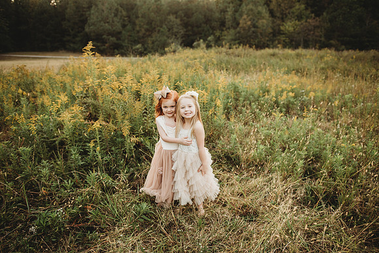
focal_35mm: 24
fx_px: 253
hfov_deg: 73.7
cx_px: 190
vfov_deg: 53.2
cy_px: 126
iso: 250
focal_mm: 24
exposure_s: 1/400
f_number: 2.5
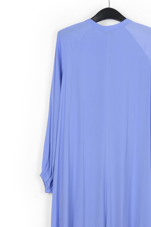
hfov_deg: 15.1
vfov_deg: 22.3
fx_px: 566
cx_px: 109
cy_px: 180
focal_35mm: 90
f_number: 13
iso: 100
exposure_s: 1/125
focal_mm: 38
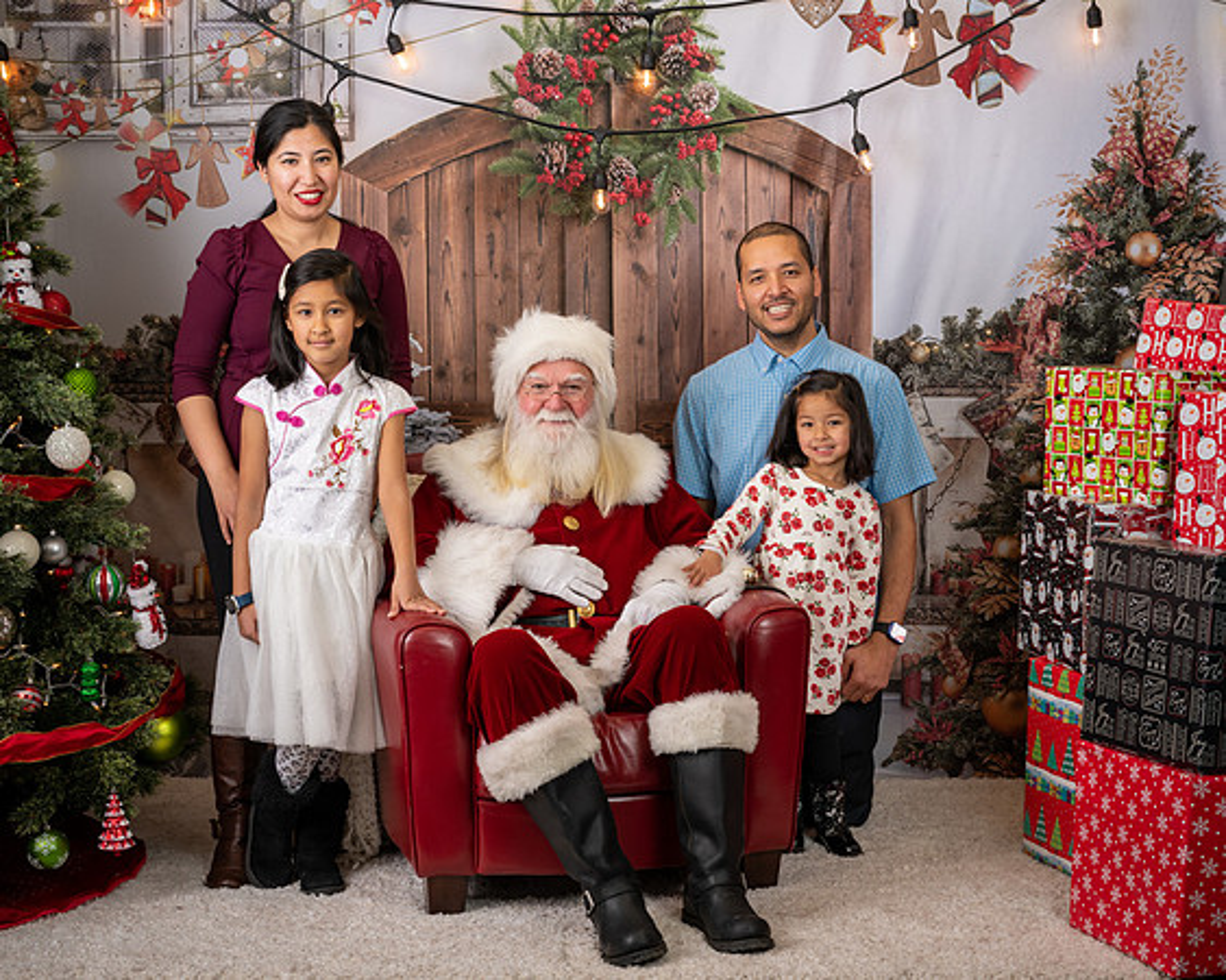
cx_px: 736
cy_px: 503
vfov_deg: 24.8
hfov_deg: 30.7
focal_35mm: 61
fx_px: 2230
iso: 100
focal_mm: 50
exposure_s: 1/100
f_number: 9
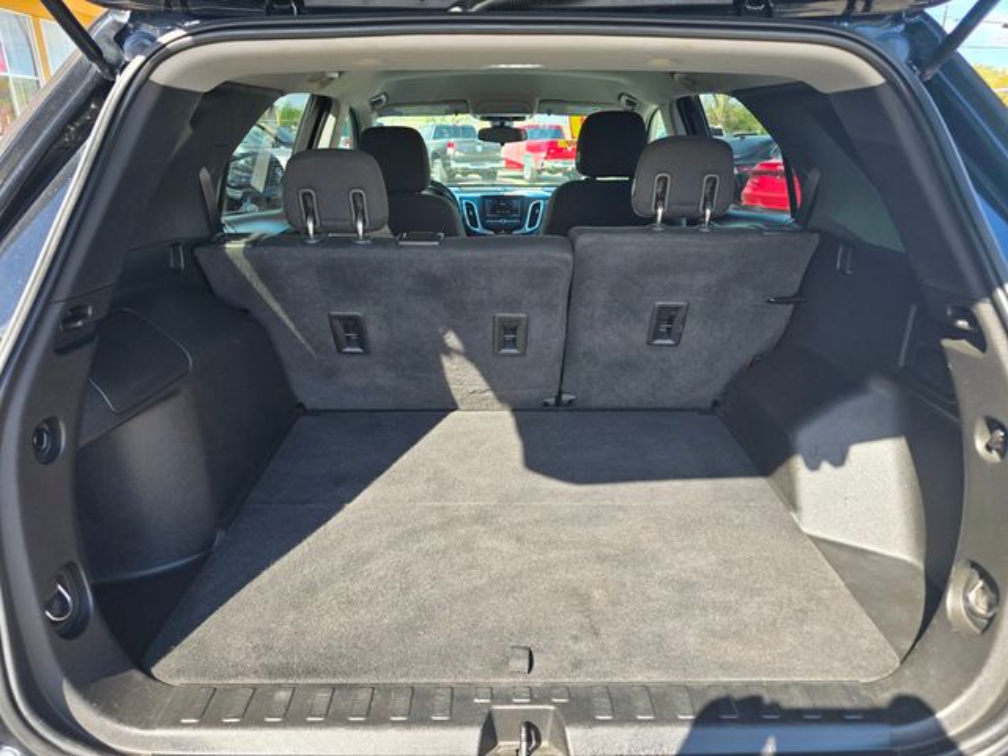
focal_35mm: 23
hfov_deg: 73.9
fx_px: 670
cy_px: 378
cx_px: 504
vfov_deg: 58.9
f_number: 1.7
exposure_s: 1/180
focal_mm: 6.3
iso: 20
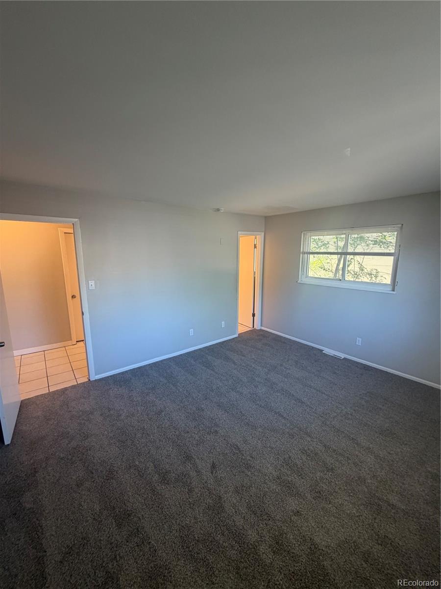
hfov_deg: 85.7
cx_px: 220
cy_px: 294
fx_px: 238
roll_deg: -0.4
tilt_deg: -9.6
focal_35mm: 14
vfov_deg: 102.1
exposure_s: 1/60
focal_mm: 2.22
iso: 200
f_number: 2.2
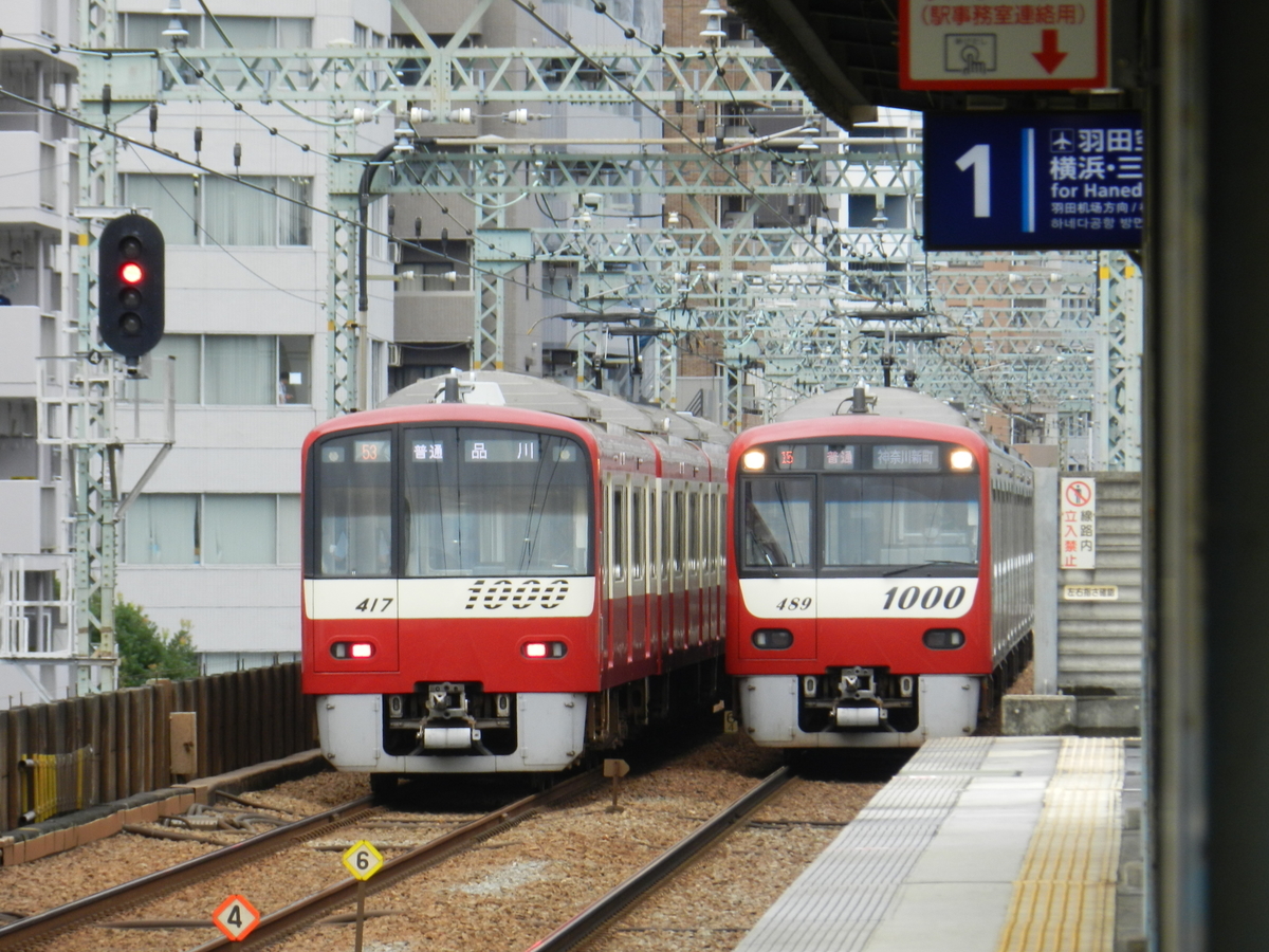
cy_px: 476
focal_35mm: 403
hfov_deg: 4.9
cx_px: 634
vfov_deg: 3.7
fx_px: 14774
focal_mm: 71.7
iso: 160
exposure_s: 1/160
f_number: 5.6
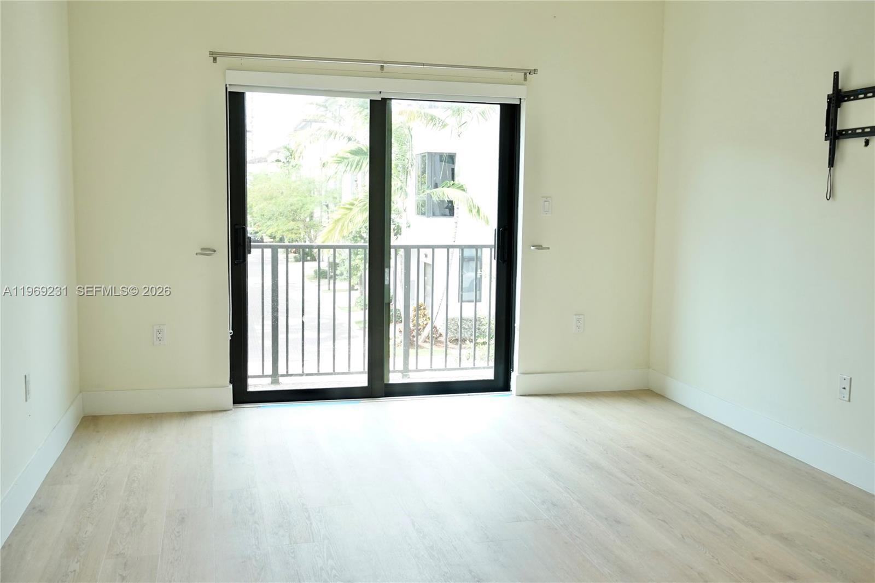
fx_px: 753
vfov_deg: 42.3
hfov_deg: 60.3
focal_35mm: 31
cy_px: 292
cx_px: 438
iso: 200
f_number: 4
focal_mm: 21
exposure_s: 1/60
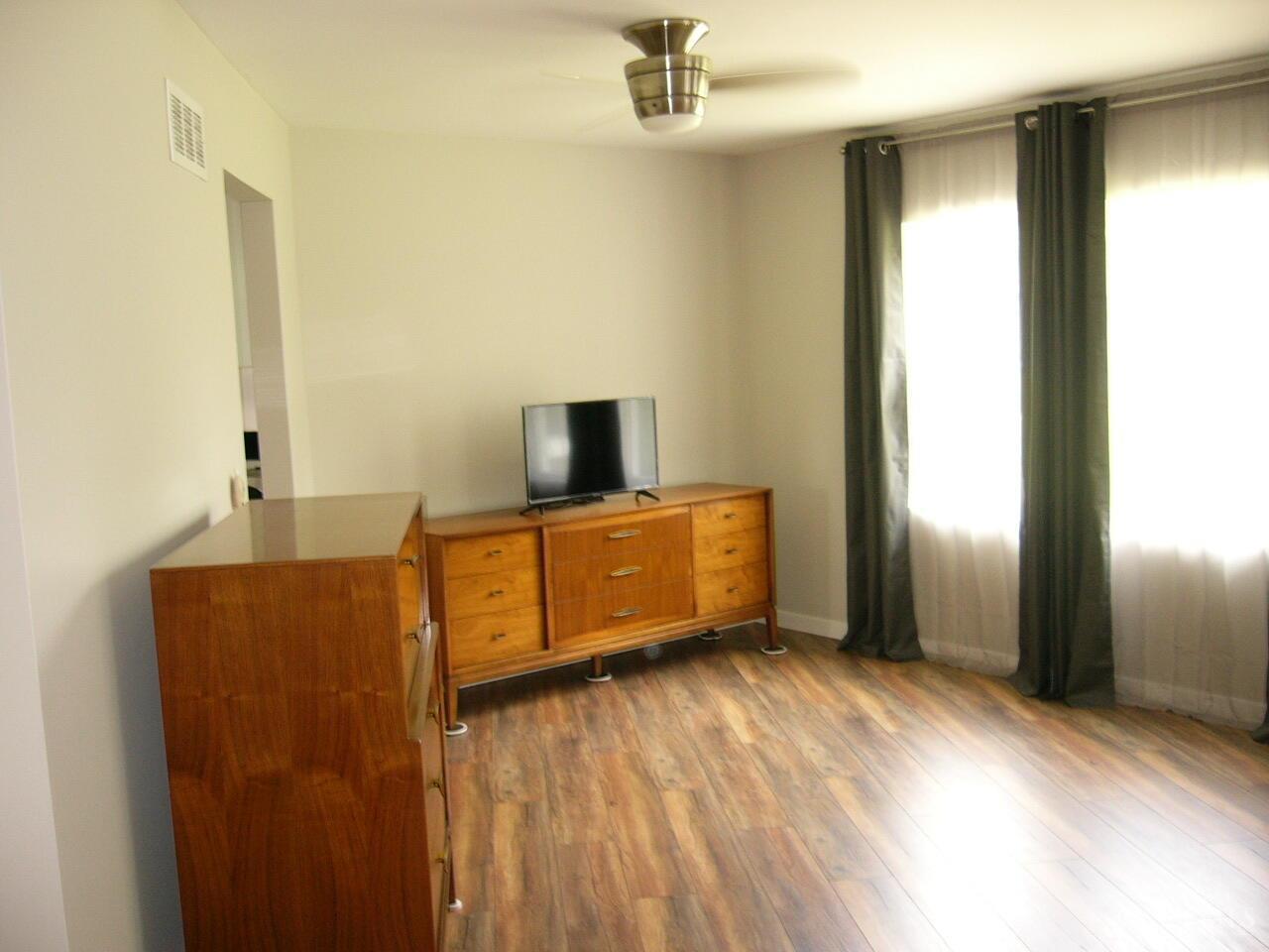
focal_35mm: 35
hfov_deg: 52.6
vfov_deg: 40.7
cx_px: 634
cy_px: 476
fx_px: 1283
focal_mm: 5.8
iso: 100
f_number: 2.8
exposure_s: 1/5
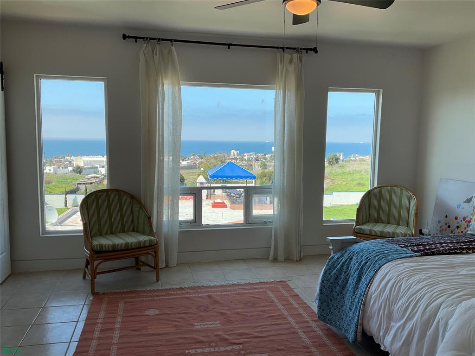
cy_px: 178
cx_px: 238
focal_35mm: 29
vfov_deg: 48.2
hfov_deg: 61.7
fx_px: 398
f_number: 1.8
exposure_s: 1/562
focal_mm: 3
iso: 25
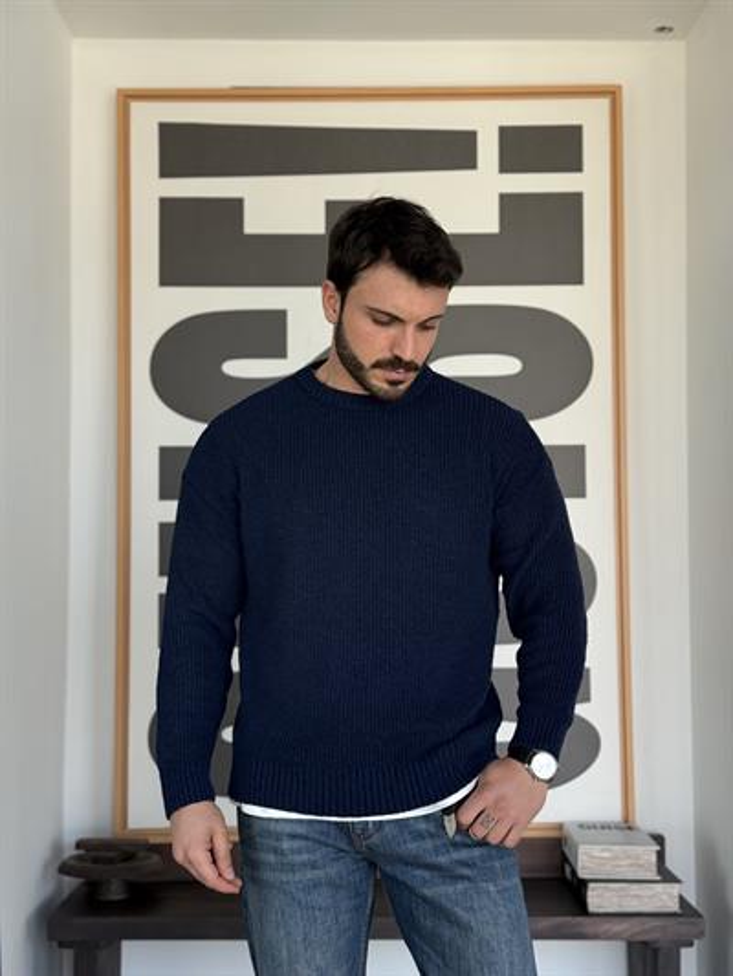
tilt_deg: +3.0
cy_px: 488
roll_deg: +0.0
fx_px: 1355
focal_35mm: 48
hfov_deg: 30.3
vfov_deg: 39.6
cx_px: 366
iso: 125
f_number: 1.78
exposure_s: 1/212
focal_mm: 6.76
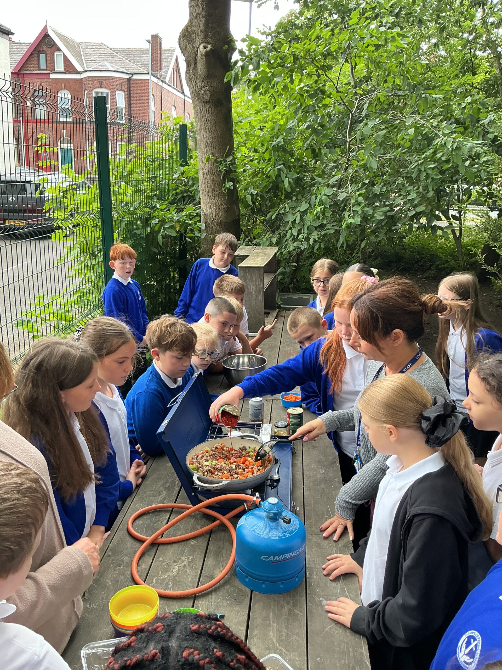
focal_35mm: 29
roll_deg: -2.1
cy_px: 335
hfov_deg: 48.2
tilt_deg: -16.7
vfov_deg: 61.7
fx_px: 561
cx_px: 251
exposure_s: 1/120
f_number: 1.8
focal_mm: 3
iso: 50
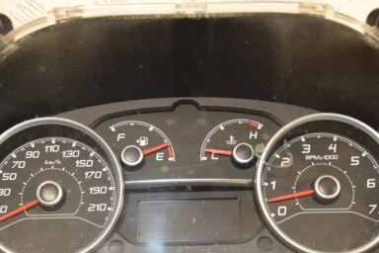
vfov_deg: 18.2
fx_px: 790
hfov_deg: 27.0
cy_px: 160
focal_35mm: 75
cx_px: 178
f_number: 5
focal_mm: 32
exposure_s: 1/160
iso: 800
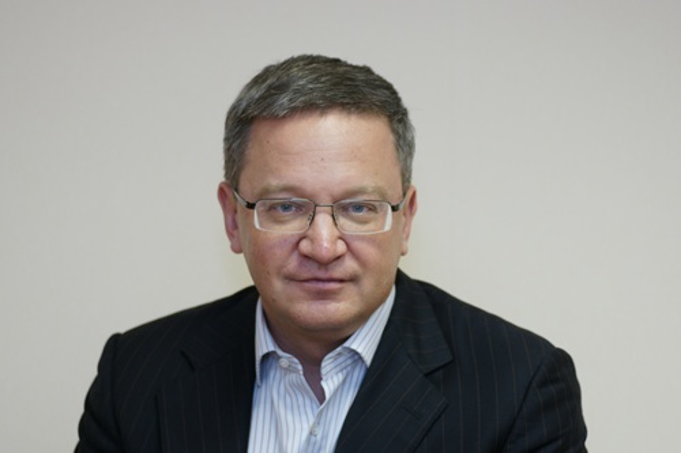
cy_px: 226
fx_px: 2553
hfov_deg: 15.2
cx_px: 340
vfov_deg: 10.2
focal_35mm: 135
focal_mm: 90
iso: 200
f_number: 2.8
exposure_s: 1/25
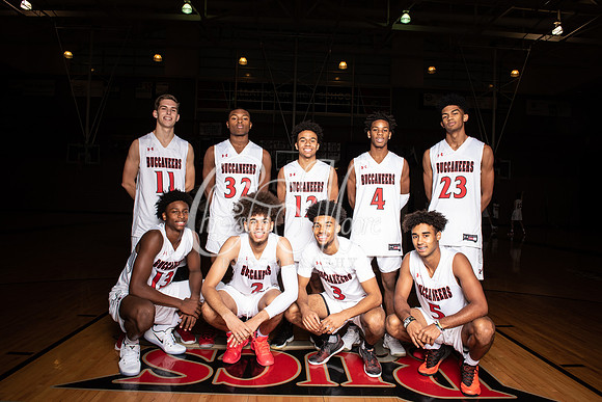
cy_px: 201
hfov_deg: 73.7
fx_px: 401
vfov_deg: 53.2
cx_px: 301
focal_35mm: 24
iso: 320
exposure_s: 1/200
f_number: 14
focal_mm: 24
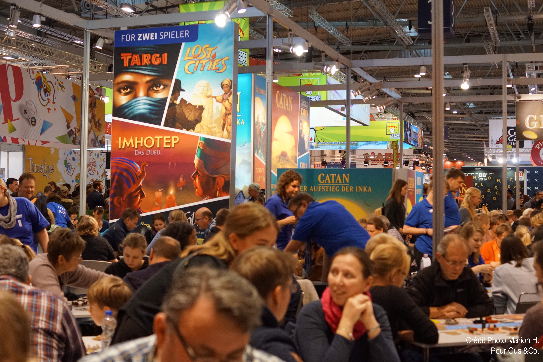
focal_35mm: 52
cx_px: 272
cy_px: 181
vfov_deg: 25.8
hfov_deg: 37.9
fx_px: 792
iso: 2000
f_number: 3.2
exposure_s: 1/400
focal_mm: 35
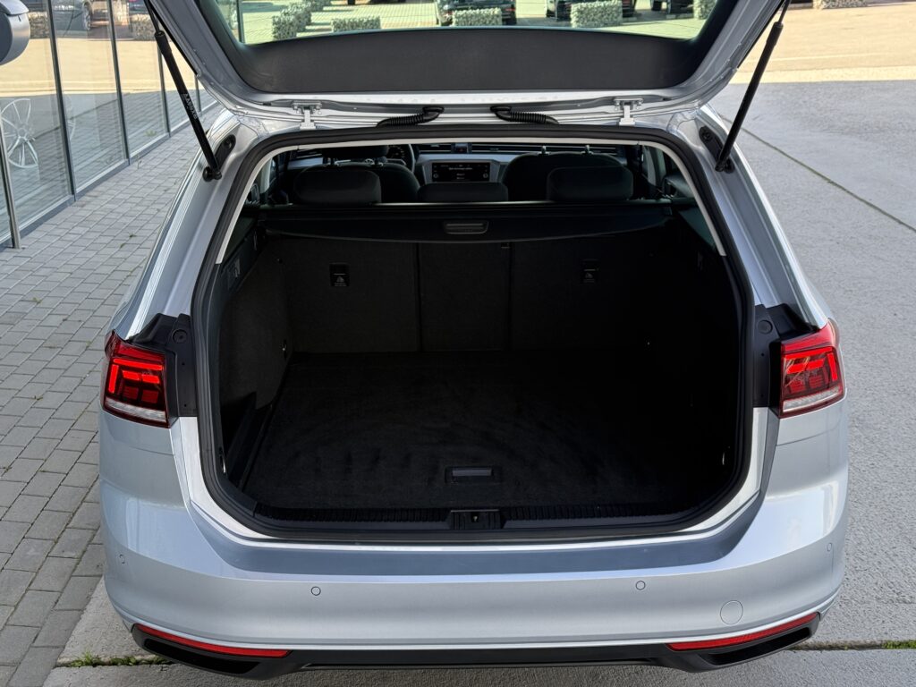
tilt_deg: -16.8
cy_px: 344
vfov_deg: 30.3
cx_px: 458
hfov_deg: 39.7
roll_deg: +1.7
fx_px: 1270
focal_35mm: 48
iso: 80
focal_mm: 6.76
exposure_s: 1/287
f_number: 1.78
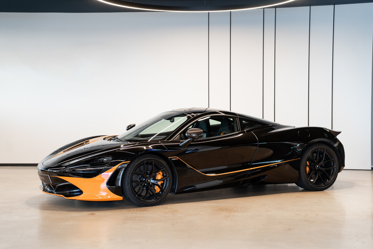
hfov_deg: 32.4
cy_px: 124
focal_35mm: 62
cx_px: 186
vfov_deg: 21.9
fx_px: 642
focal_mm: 62
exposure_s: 1/100
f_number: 2.8
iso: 1000
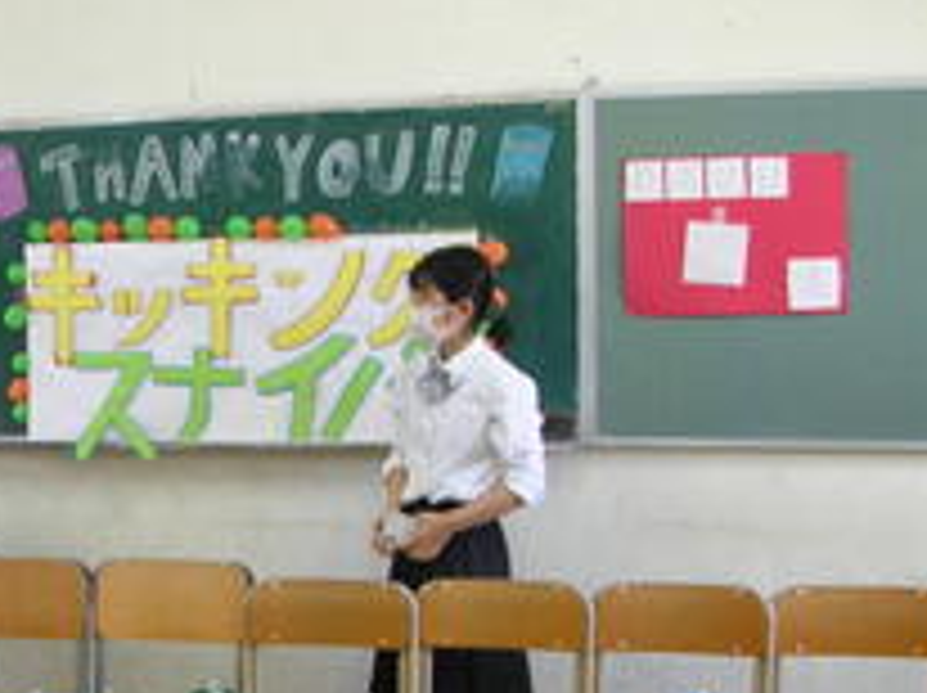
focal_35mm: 68
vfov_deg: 21.4
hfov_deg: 27.5
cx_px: 76
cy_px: 522
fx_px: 1819
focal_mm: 5.8
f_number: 2.8
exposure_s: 1/12.2
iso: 50
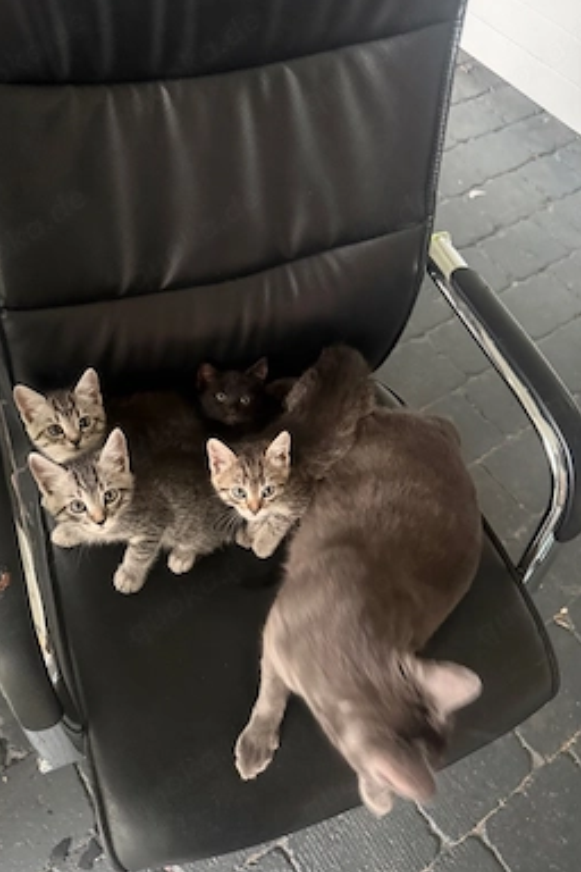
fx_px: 629
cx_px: 243
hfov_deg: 49.3
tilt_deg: -58.8
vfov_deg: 69.4
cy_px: 441
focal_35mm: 26
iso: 1250
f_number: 1.78
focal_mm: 6.76
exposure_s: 1/30
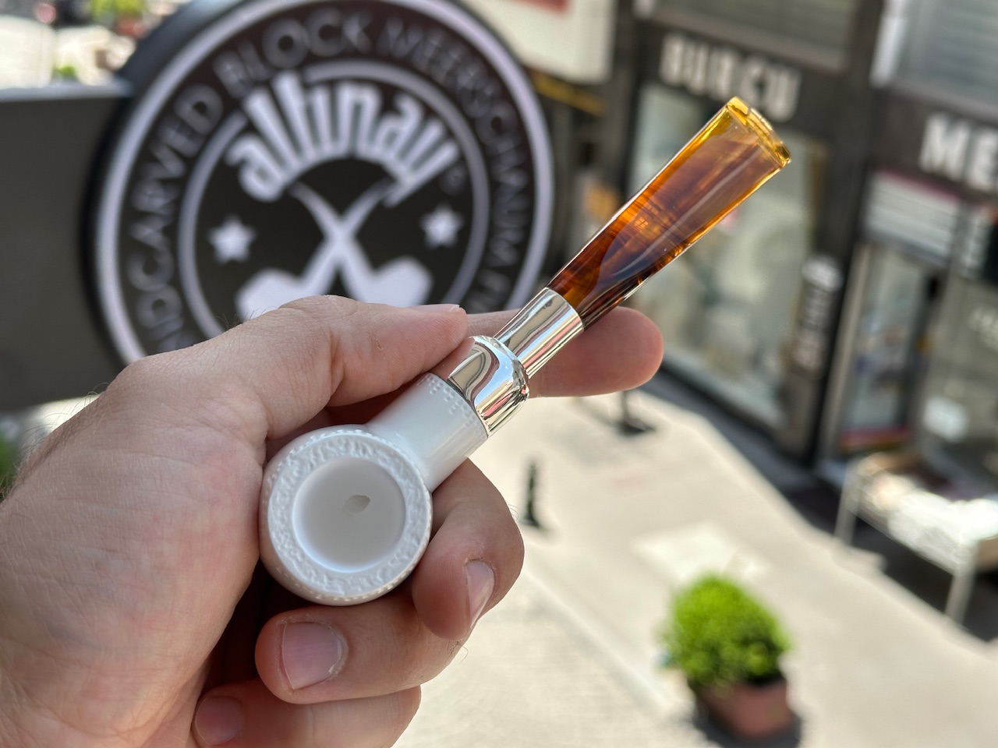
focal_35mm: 48
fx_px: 1384
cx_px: 499
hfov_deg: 39.7
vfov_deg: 30.3
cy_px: 374
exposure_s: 1/1433
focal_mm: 6.86
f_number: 1.78
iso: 64
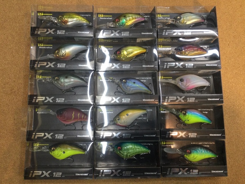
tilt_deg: -83.5
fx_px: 219
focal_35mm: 31
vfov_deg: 45.4
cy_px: 92
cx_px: 122
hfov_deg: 58.4
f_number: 2.4
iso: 25
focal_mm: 3.3
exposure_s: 1/30
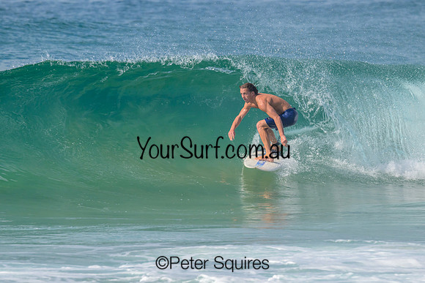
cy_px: 120
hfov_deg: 3.0
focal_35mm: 691
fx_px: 8157
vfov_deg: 2.0
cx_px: 244
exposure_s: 1/2000
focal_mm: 560
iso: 720
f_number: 11
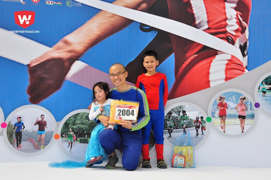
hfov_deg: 43.7
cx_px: 136
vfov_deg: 29.8
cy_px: 90
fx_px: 338
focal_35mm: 45
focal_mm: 30
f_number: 13
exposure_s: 1/200
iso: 320
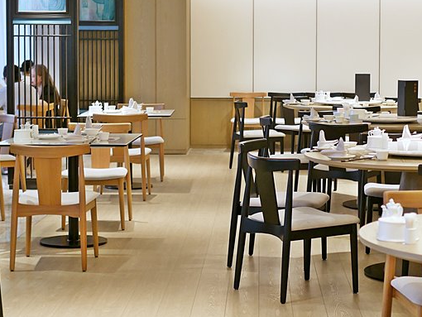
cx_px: 257
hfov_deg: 20.0
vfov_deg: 15.1
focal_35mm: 98
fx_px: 1195
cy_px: 115
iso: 320
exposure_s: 1/60
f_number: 1.8
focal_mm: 25
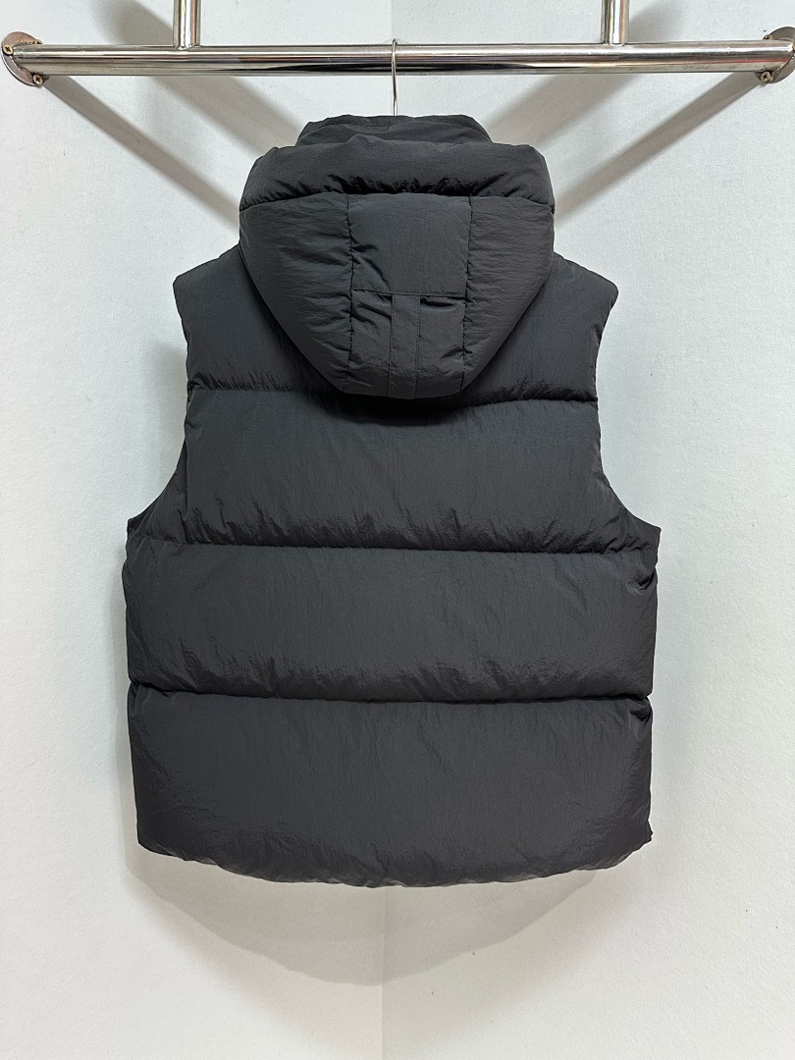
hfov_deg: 56.8
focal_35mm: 24
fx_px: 735
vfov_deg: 71.6
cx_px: 398
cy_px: 530
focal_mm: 6.86
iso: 100
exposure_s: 1/121
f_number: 1.78
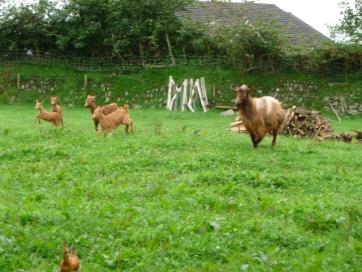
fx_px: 1475
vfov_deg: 10.5
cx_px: 181
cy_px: 136
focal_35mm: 141
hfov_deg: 14.0
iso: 200
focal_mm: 24.1
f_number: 4.8
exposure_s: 1/160
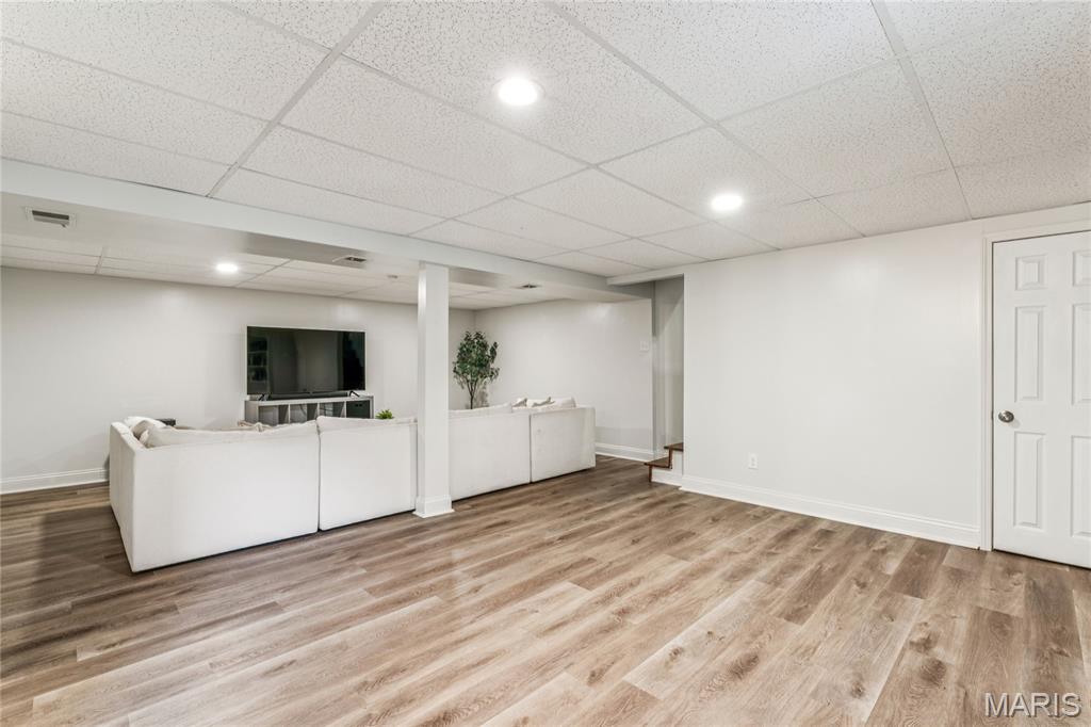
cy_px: 364
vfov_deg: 73.4
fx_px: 488
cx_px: 546
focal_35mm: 16
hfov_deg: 96.4
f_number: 13
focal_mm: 16.1
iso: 320
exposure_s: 1.3
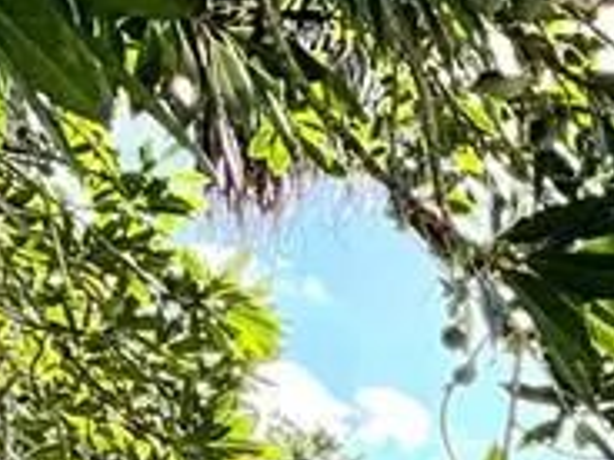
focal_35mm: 78
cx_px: 1188
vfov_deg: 14.6
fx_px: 1384
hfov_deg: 18.1
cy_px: 998
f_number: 2.2
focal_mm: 2.22
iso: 40
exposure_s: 1/717
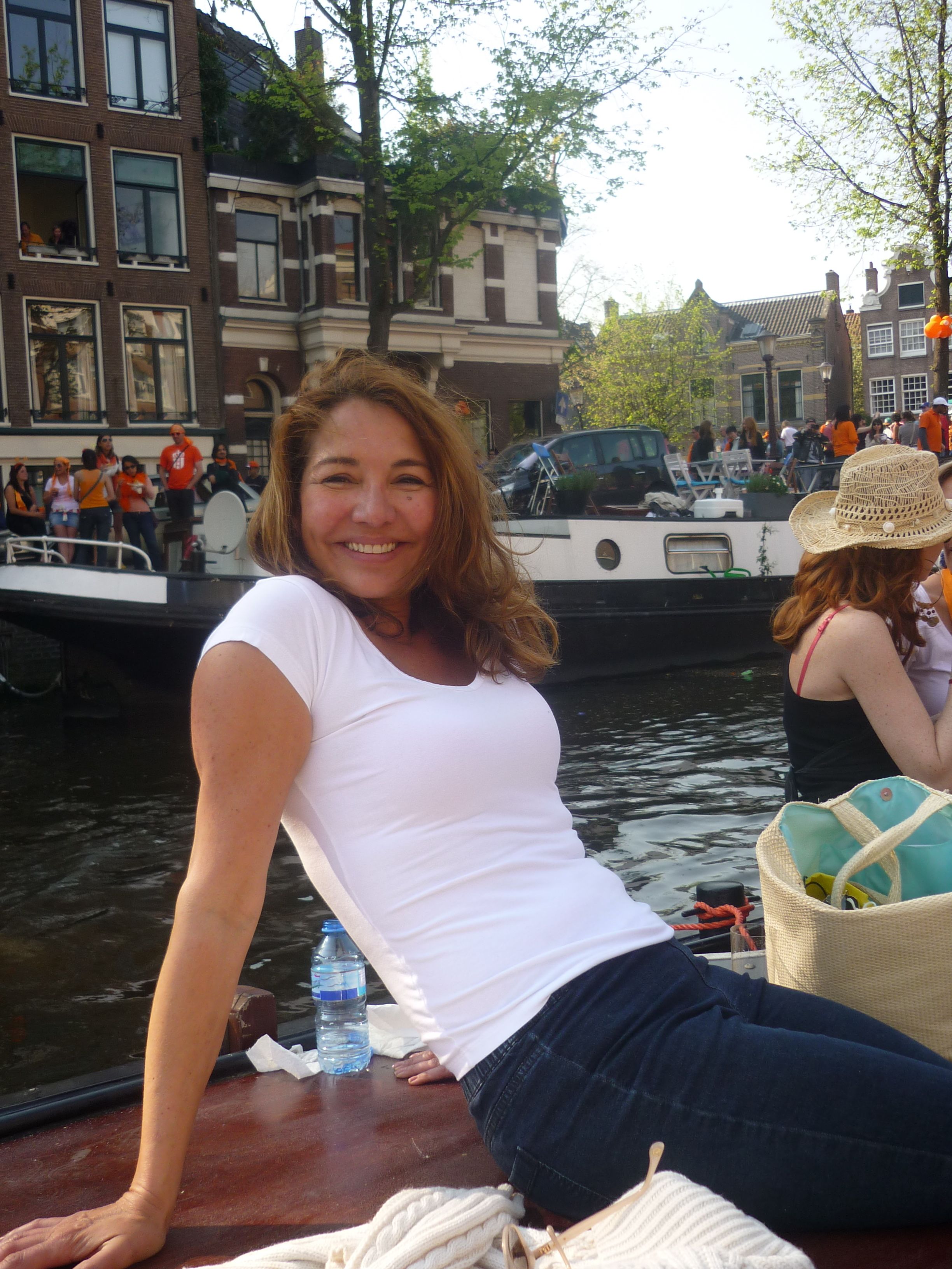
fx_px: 1210
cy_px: 634
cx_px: 476
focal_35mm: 33
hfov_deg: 42.9
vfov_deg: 55.4
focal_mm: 5.5
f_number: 2.8
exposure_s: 1/500
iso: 100
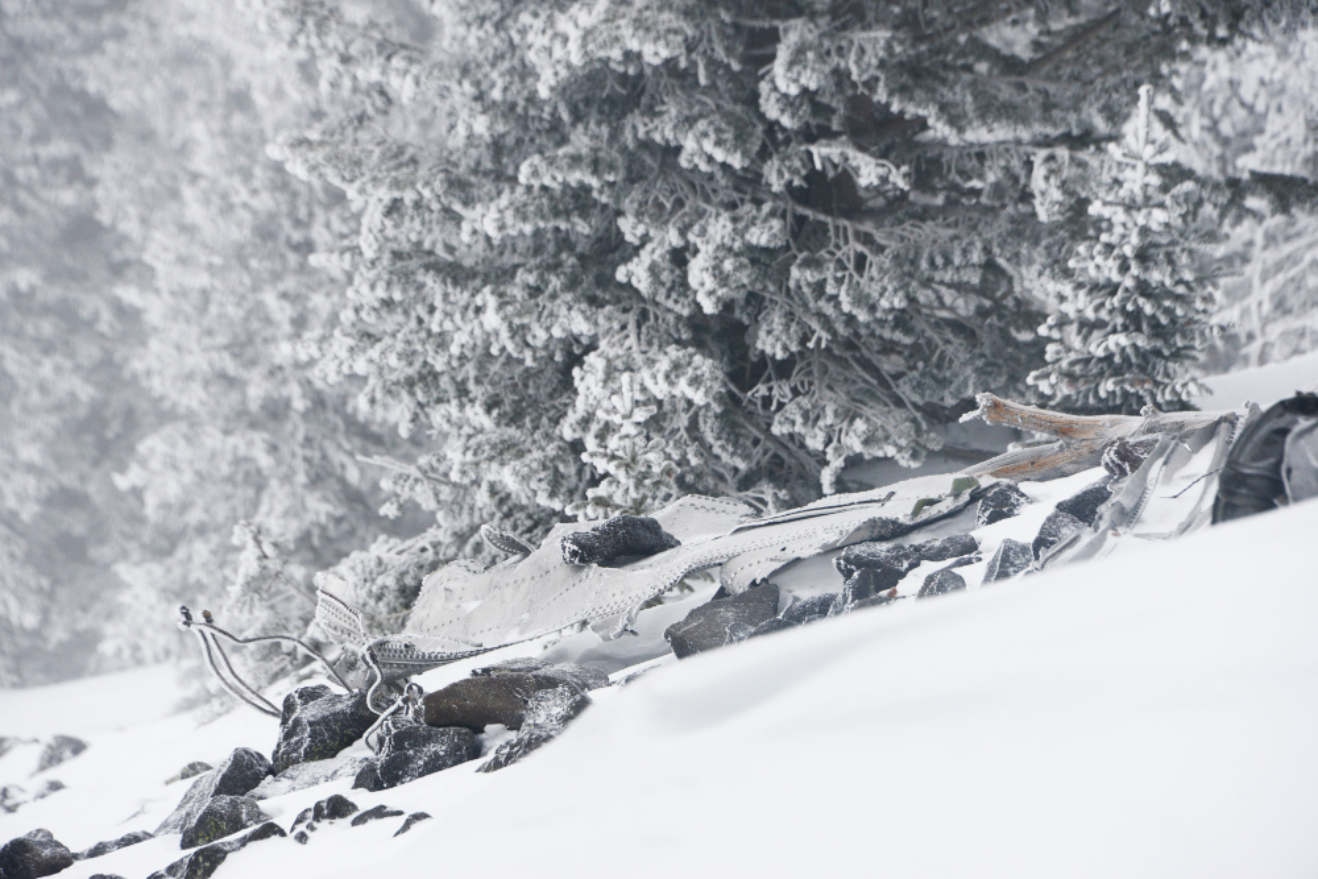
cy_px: 440
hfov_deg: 8.2
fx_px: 9153
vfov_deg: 5.5
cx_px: 659
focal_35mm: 250
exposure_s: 1/1000
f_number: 8
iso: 320
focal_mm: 250
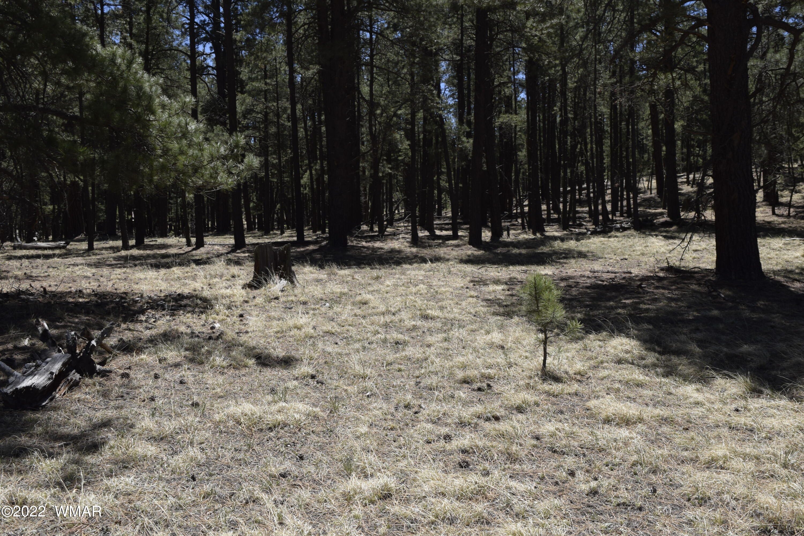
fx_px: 804
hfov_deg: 53.1
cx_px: 402
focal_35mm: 36
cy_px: 268
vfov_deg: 36.9
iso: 100
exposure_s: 1/200
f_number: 9
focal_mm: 24
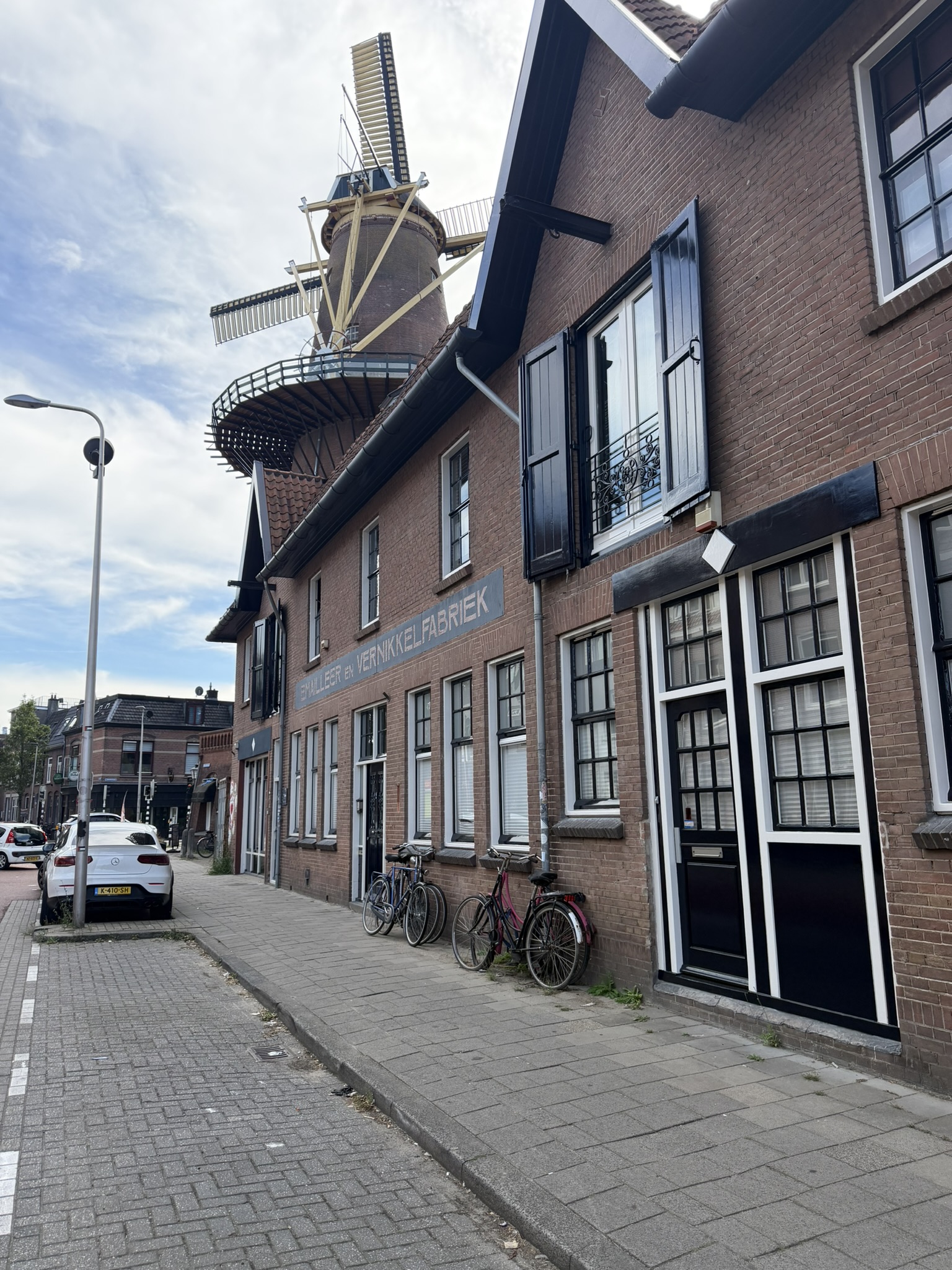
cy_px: 635
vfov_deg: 71.6
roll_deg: +0.8
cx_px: 476
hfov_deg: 56.8
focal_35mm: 24
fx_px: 880
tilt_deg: +10.2
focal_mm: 6.76
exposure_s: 1/2110
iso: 100
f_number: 1.78
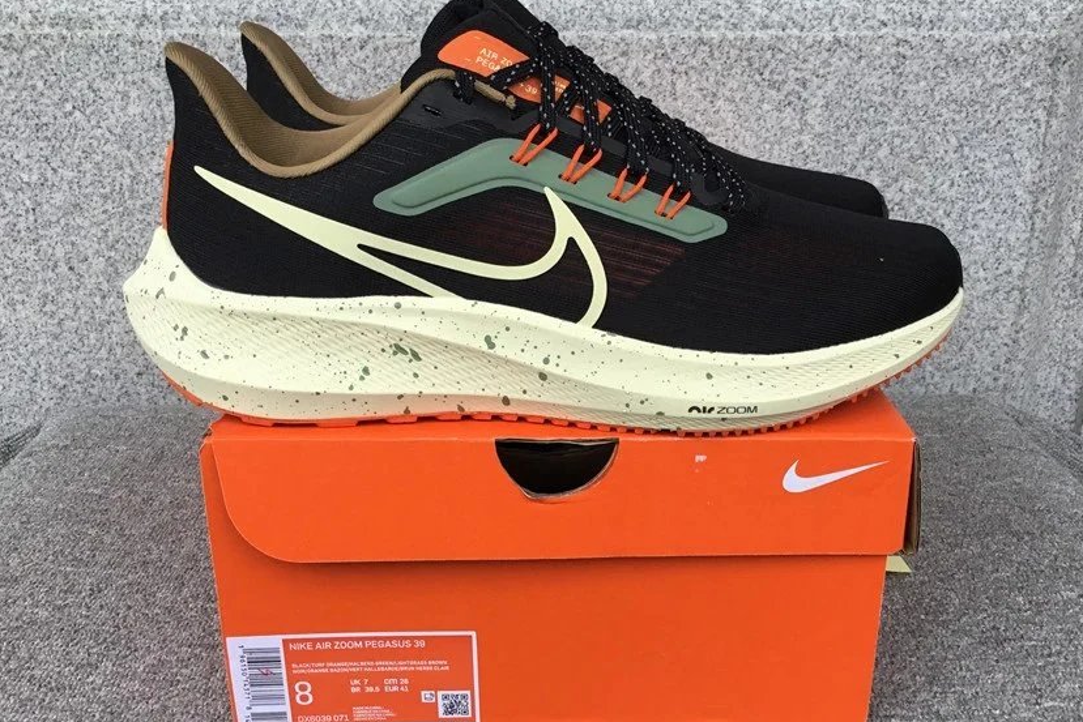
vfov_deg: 37.9
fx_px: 1053
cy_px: 371
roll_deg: +0.6
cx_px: 563
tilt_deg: -20.5
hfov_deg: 54.4
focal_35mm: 35
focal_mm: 3.3
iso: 25
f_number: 2.4
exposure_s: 1/100
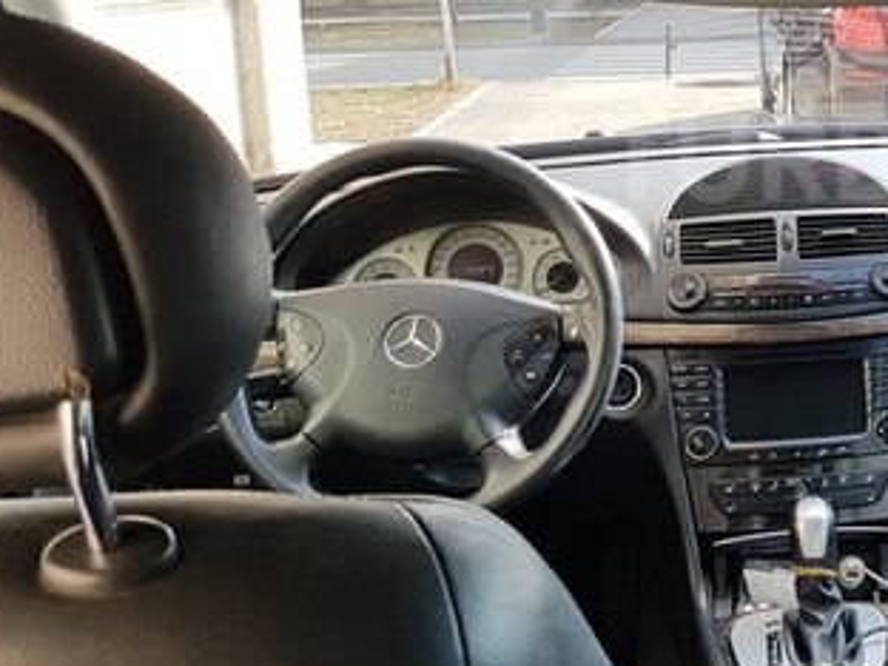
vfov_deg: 26.2
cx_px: 897
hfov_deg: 32.1
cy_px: 158
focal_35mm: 55
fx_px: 1411
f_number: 1.7
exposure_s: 1/354
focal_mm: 4.2
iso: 50
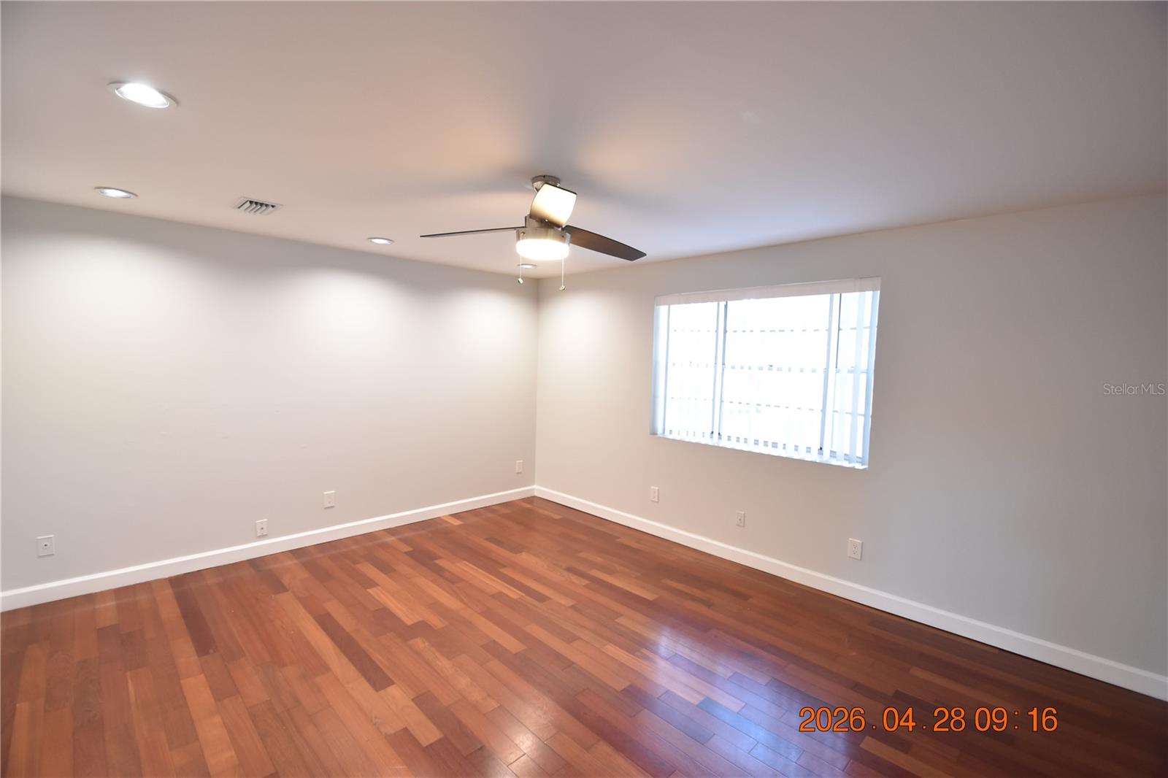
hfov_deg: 100.4
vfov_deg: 77.3
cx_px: 584
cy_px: 389
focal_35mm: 15
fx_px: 487
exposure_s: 1/45
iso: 800
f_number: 3.5
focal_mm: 10
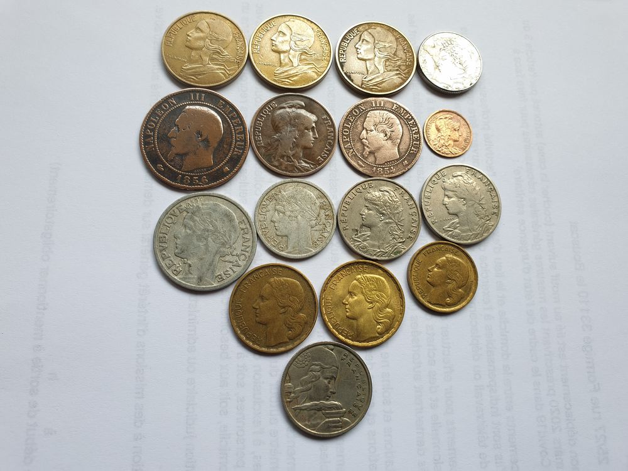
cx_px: 314
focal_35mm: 26
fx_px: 472
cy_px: 236
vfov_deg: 53.1
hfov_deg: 67.3
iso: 50
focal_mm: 4.3
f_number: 2.4
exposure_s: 1/149
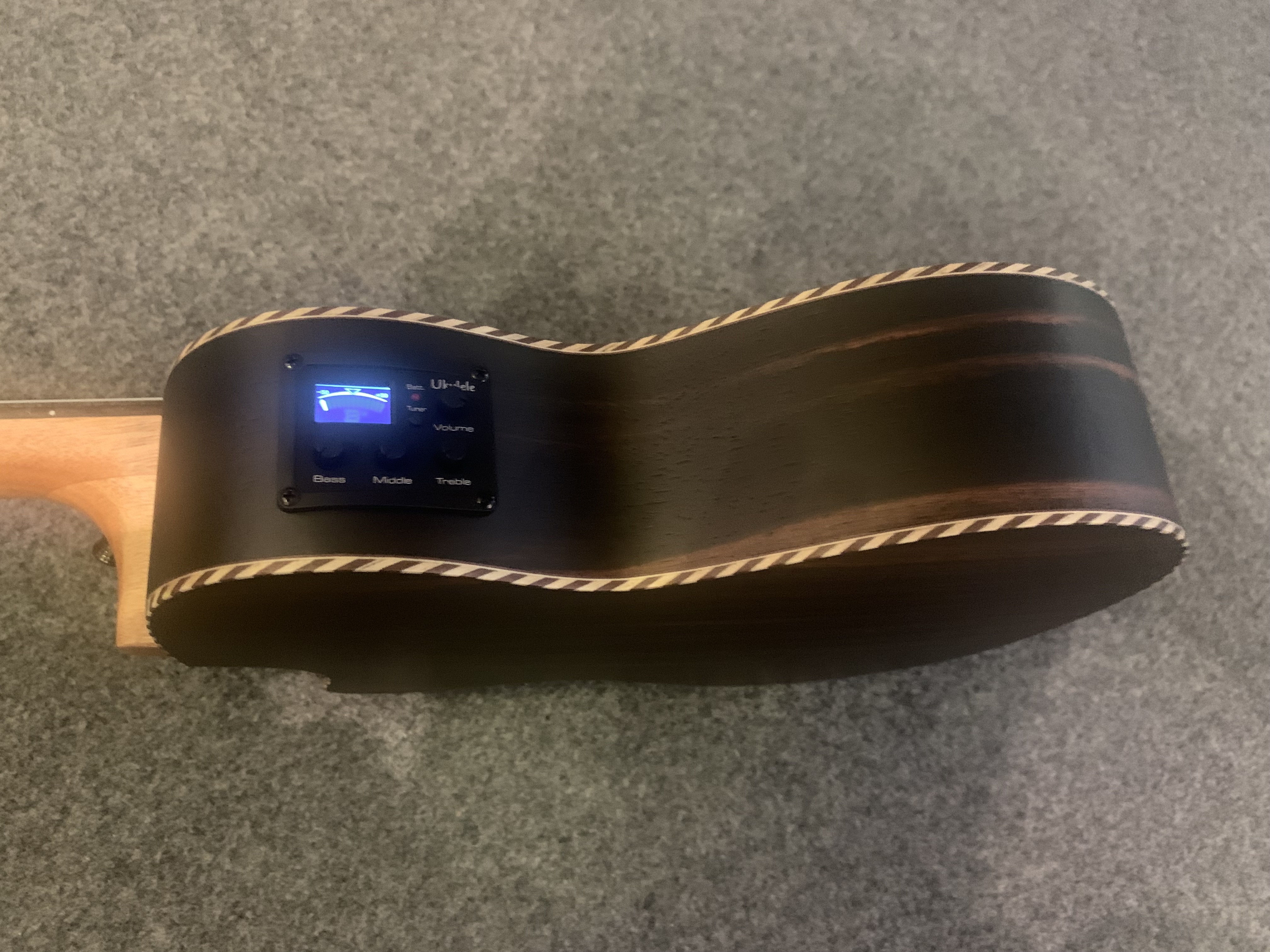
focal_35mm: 26
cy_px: 476
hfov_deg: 67.3
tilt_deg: -63.2
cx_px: 635
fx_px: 954
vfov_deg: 53.1
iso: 640
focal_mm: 4.25
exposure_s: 1/20
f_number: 1.8
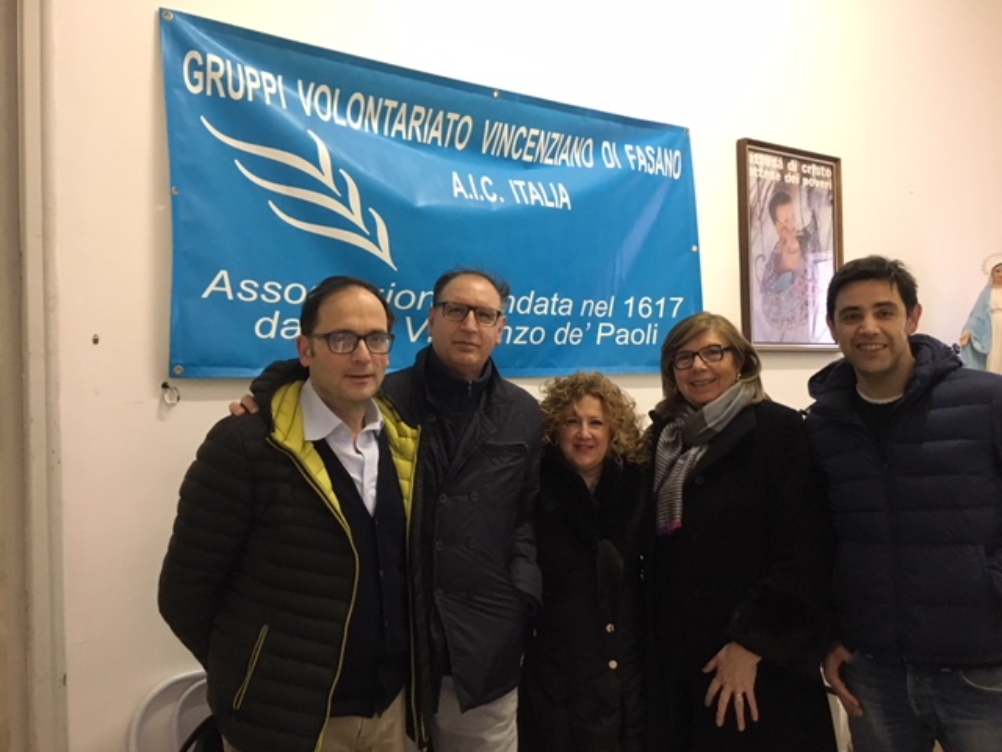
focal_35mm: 29
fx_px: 839
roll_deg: +1.6
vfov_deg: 48.2
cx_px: 501
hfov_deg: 61.7
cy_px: 376
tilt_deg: +1.7
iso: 200
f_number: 2.2
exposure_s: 1/17
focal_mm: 4.15
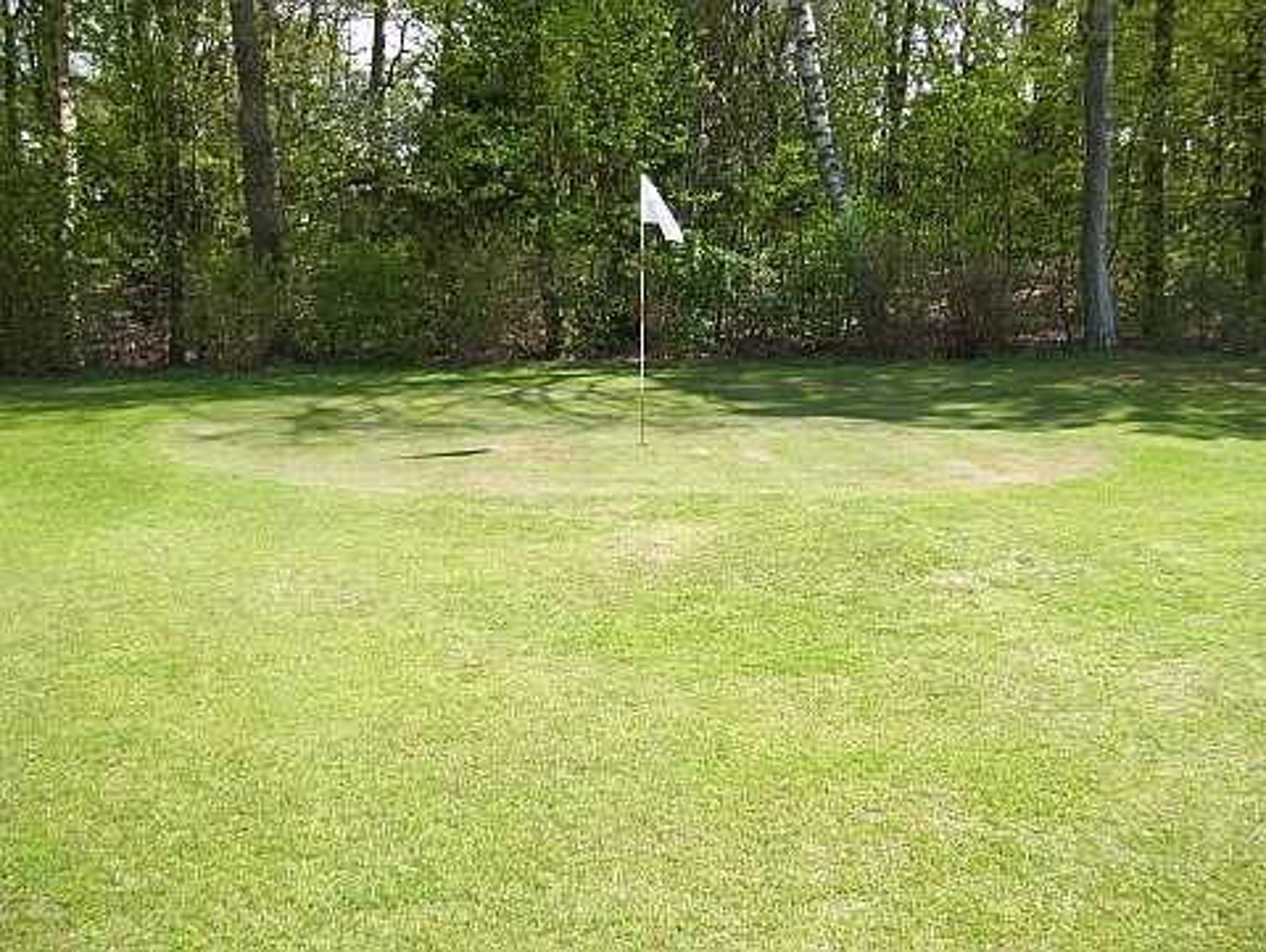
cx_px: 633
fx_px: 1318
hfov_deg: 51.3
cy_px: 476
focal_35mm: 36
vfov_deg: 39.7
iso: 80
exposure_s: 1/640
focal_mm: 6
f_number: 2.7
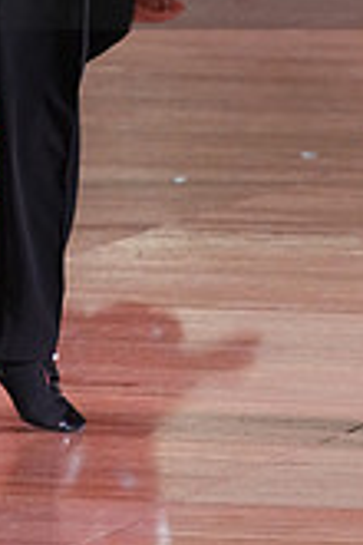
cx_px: 328
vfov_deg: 3.9
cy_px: -79
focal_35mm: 523
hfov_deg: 2.6
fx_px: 7910
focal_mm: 149
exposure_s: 1/200
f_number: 5.6
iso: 4000
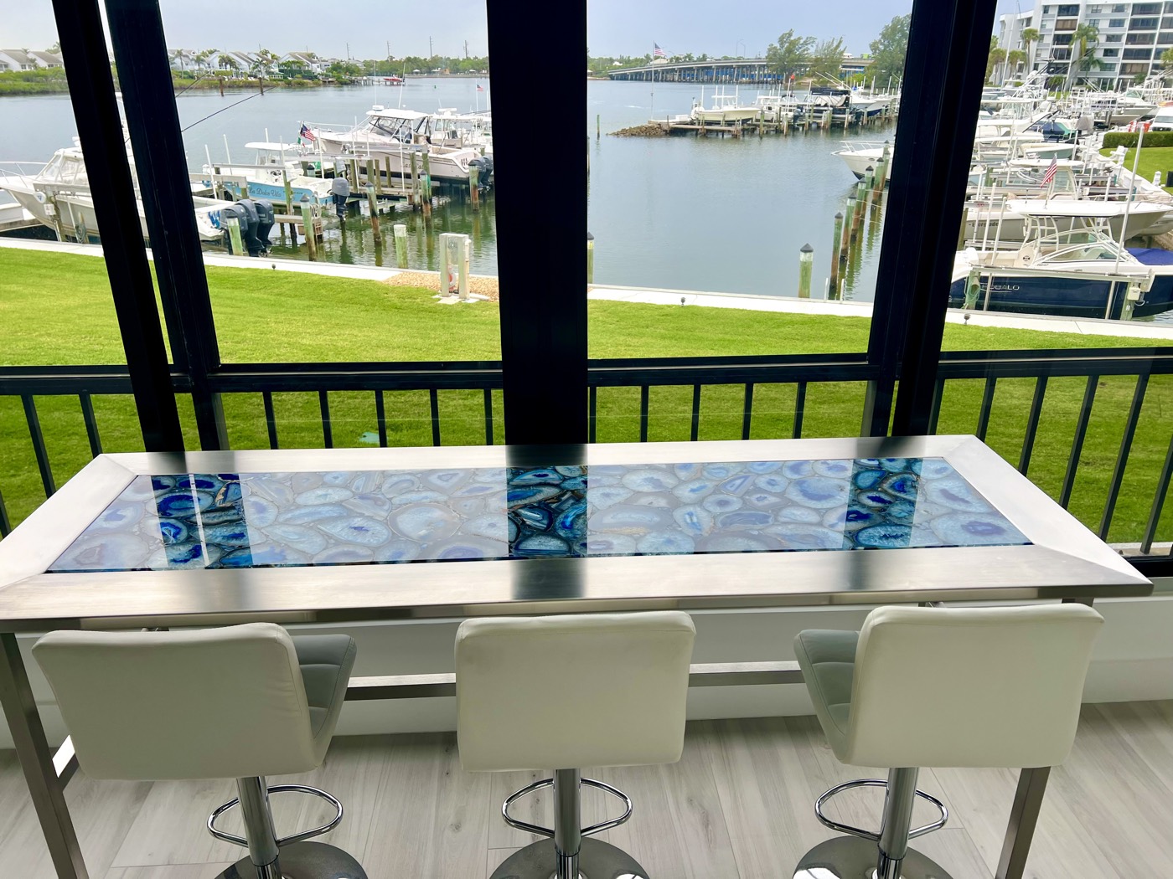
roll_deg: +0.1
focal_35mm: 26
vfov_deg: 53.1
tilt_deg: -23.3
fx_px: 881
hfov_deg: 67.3
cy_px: 440
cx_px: 586
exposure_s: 1/159
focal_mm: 5.7
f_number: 1.5
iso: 40
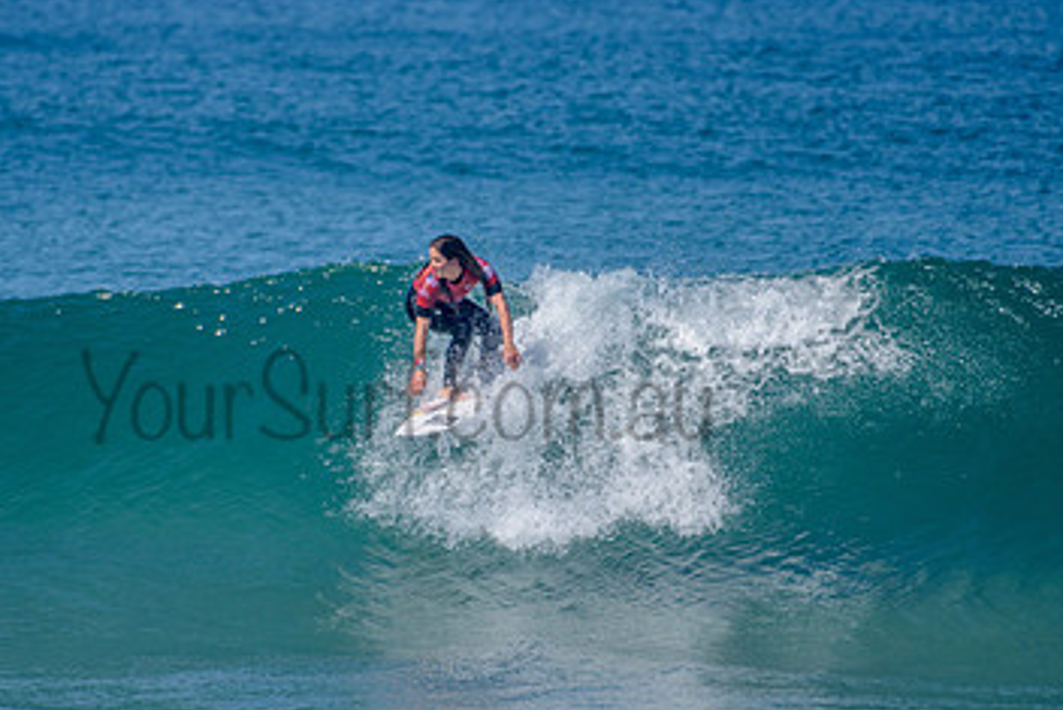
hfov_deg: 2.5
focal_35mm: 823
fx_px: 24310
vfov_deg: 1.7
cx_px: 393
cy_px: 370
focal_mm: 500
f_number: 5.6
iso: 180
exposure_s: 1/2000
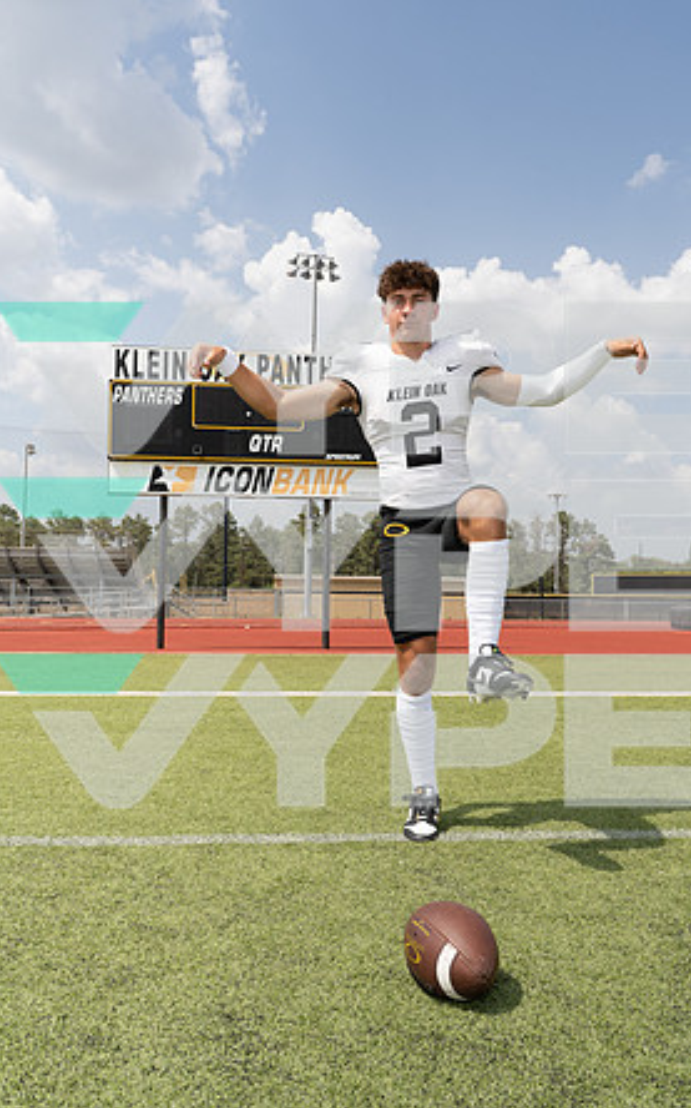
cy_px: 556
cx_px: 367
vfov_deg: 61.3
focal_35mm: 31
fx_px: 935
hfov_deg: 40.5
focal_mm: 30
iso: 160
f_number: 11
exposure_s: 1/250
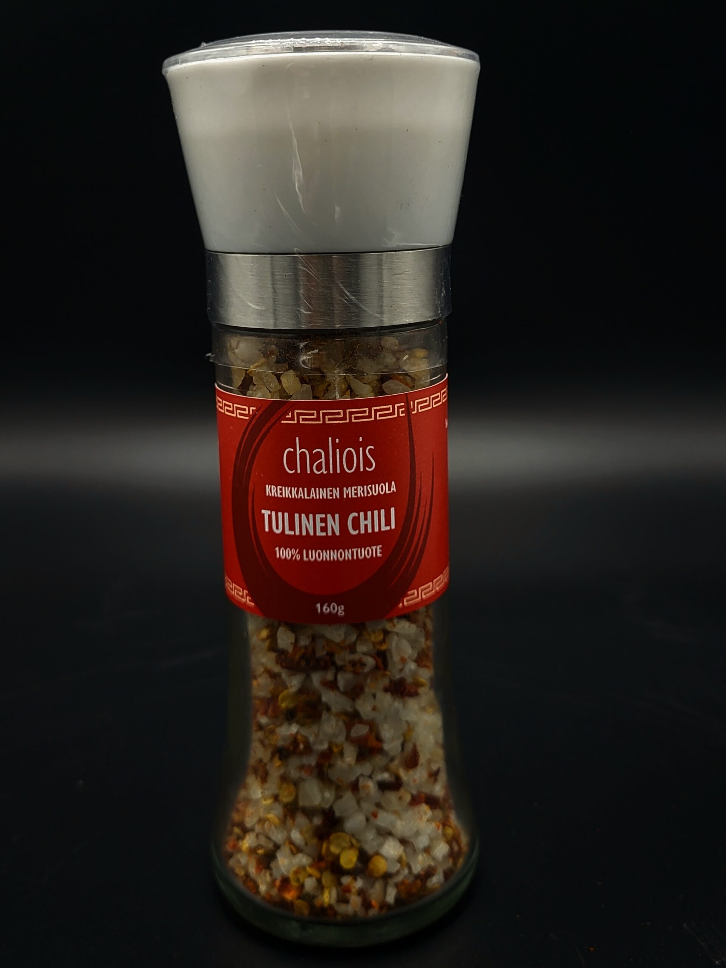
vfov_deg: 67.3
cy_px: 484
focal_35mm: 26
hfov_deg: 53.1
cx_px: 363
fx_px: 727
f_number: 1.8
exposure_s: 1/100
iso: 80
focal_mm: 5.4
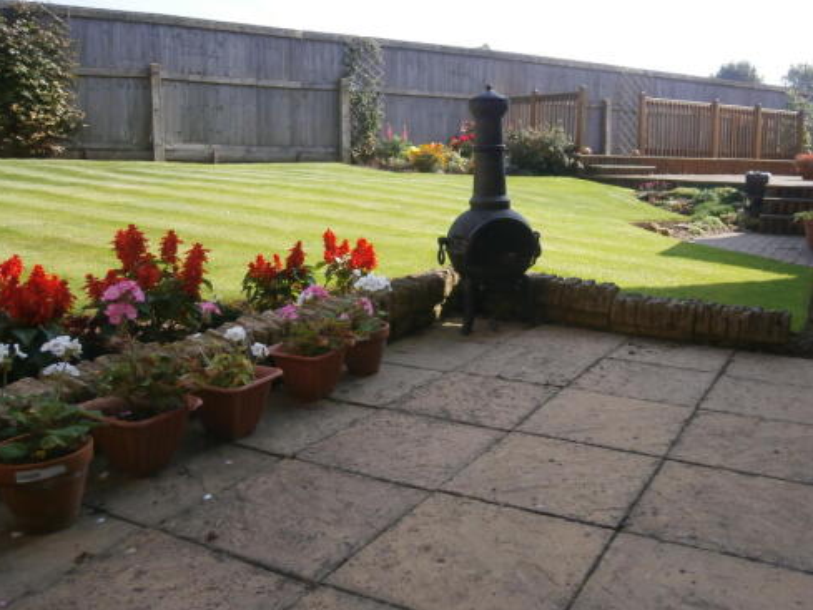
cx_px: 475
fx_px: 728
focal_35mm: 31
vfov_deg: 45.3
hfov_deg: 58.0
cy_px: 255
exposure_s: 1/500
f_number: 2.8
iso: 80
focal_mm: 4.7
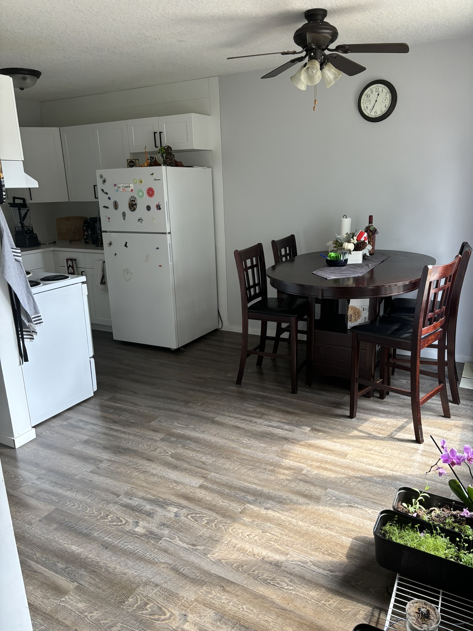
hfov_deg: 53.1
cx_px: 236
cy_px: 316
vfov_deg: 67.3
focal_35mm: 26
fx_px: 474
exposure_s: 1/121
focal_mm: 5.96
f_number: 1.6
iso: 125
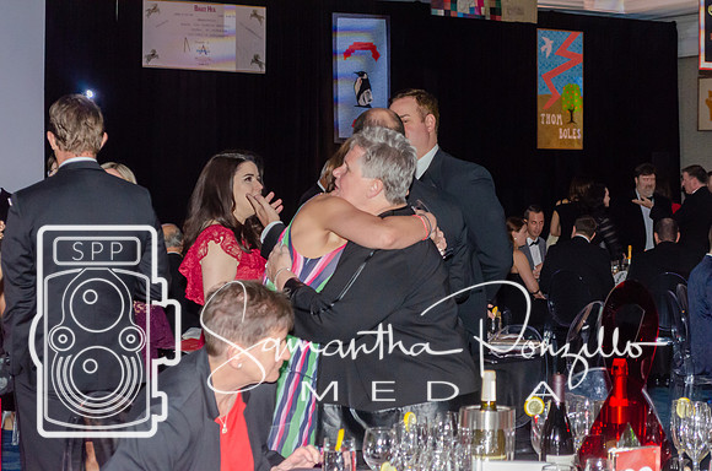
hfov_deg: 24.7
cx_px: 356
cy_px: 236
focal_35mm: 82
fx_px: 1628
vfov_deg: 16.5
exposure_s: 1/60
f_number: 5.6
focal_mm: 55
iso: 3200
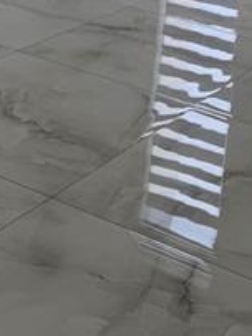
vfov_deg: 18.8
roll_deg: -6.4
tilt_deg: -4.5
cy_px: -175
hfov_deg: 16.1
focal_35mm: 91
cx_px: 191
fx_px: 884
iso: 80
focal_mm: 6.76
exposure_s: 1/323
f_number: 1.78
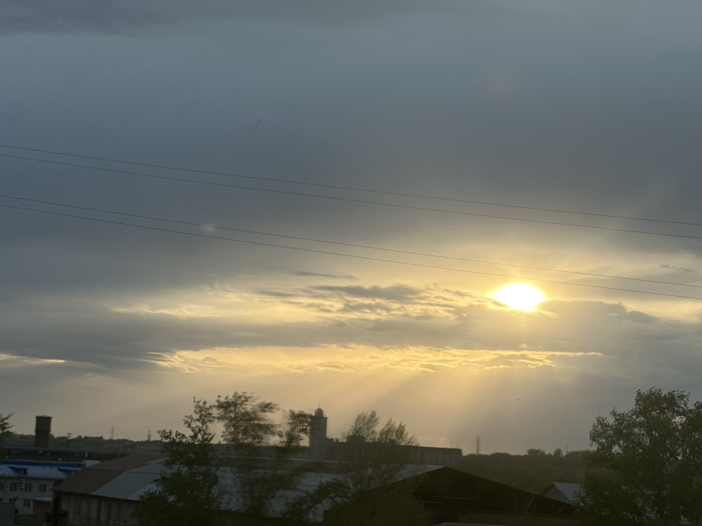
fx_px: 1562
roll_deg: -2.6
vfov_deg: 19.1
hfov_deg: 25.3
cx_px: 351
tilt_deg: +7.0
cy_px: 263
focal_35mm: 77
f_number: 2.8
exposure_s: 1/214
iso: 32
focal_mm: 9
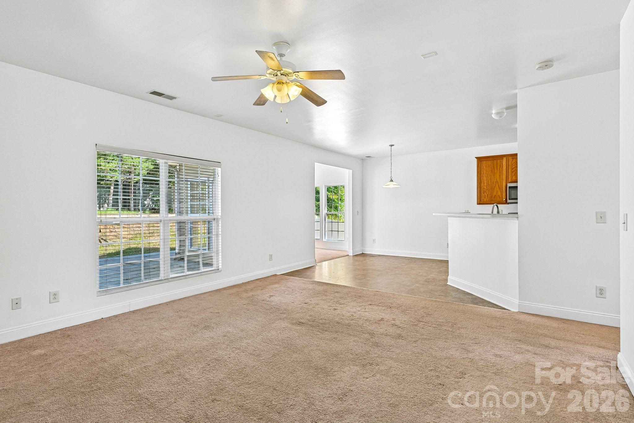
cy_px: 212
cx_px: 317
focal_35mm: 18
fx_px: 308
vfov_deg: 68.9
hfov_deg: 91.6
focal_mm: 17.5
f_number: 8
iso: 400
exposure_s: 1/20
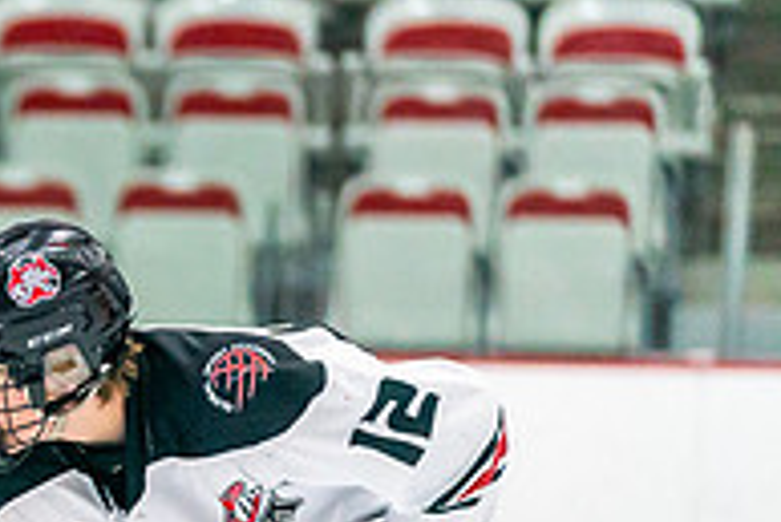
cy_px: 666
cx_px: -429
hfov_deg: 4.4
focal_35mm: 462
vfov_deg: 3.0
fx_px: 10030
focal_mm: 138
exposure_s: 1/1000
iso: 3200
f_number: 2.8
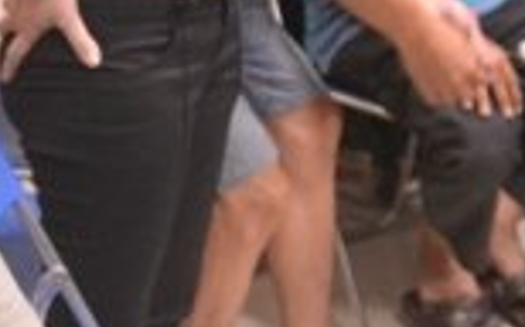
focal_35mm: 119
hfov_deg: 17.3
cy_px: 199
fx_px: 1701
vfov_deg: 11.0
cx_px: 65
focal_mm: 24
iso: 3200
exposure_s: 1/30
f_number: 3.5
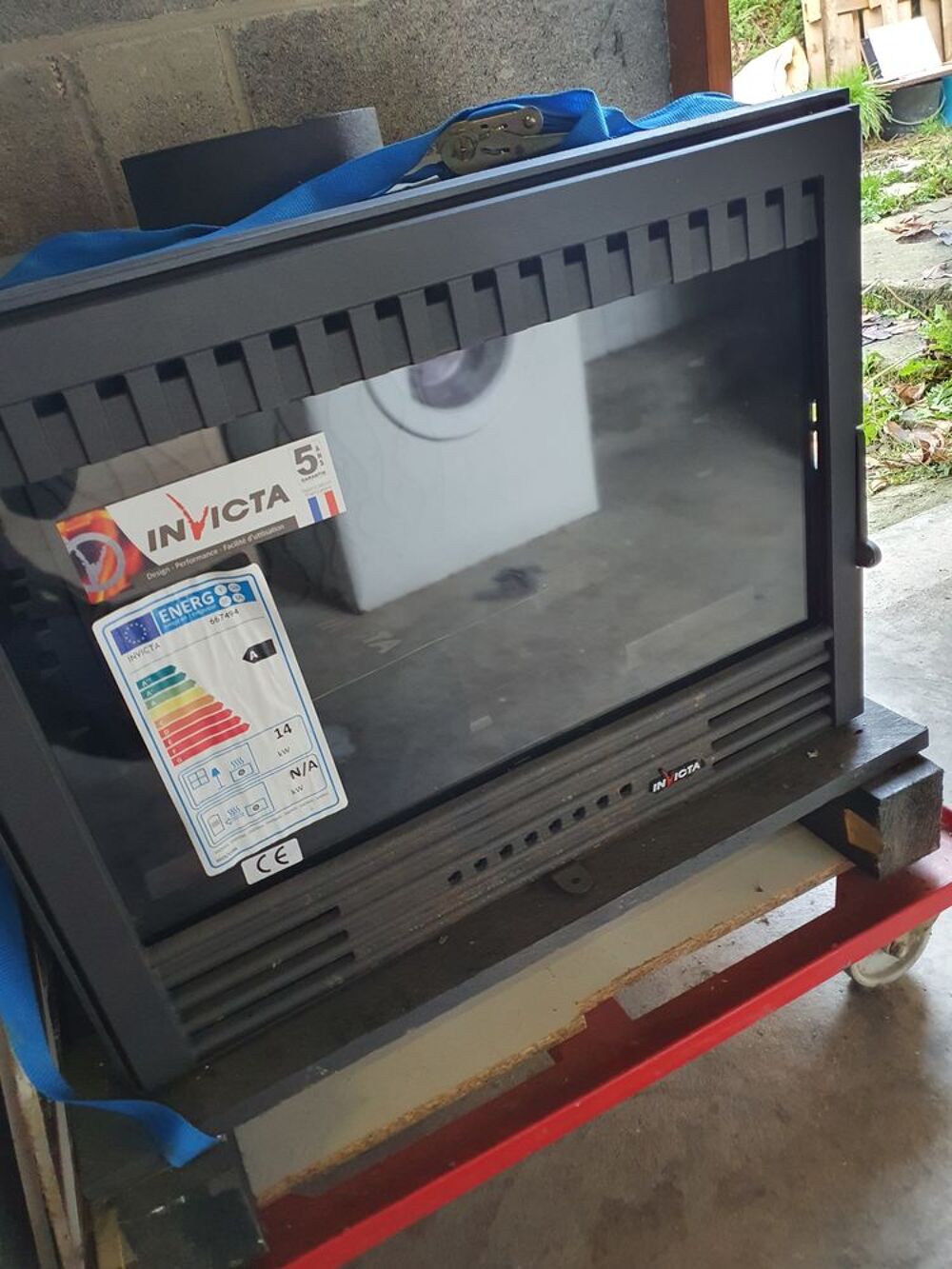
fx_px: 953
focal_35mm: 26
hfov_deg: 53.1
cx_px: 476
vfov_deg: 67.3
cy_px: 634
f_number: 1.5
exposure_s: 1/50
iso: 320
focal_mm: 4.32
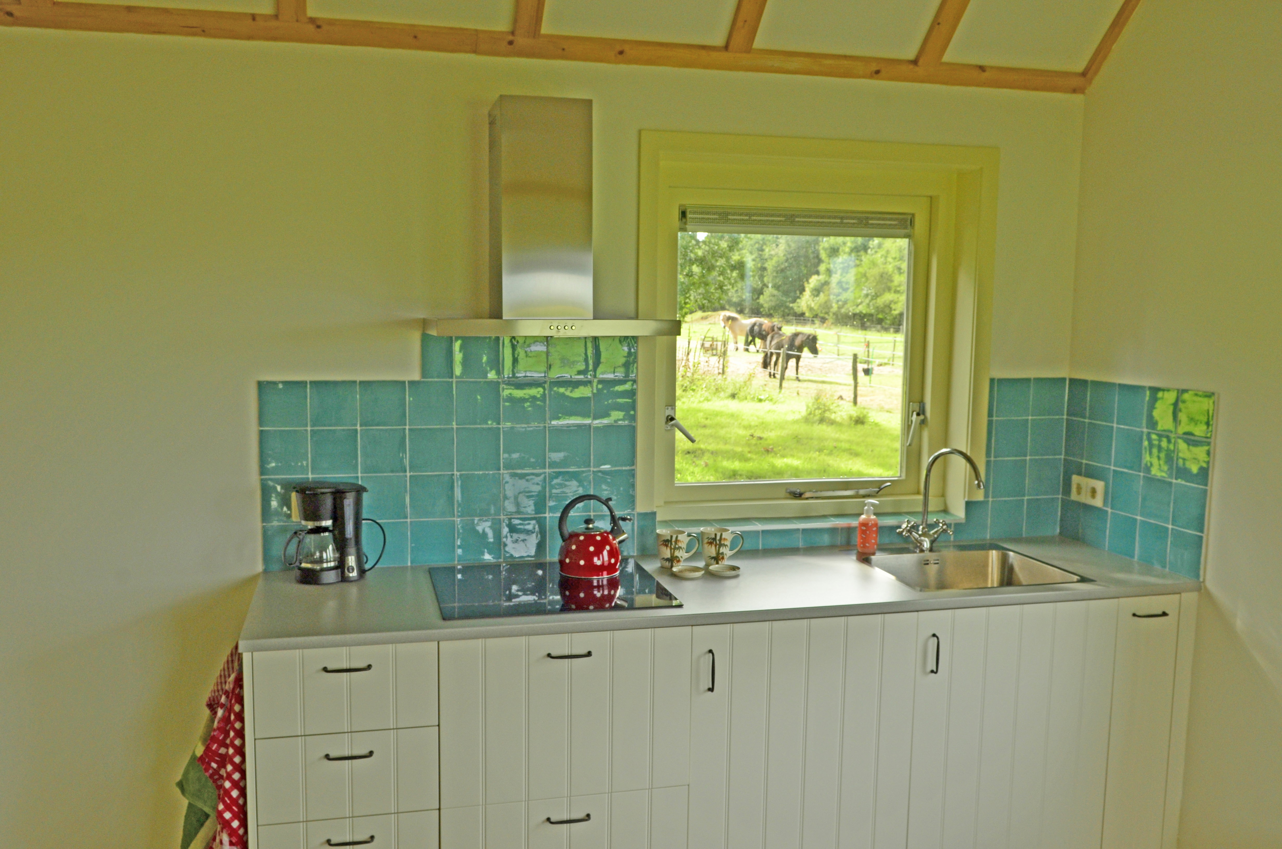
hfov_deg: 62.0
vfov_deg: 43.4
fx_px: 1066
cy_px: 424
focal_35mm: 30
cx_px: 641
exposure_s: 1/100
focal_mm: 20
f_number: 9
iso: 400
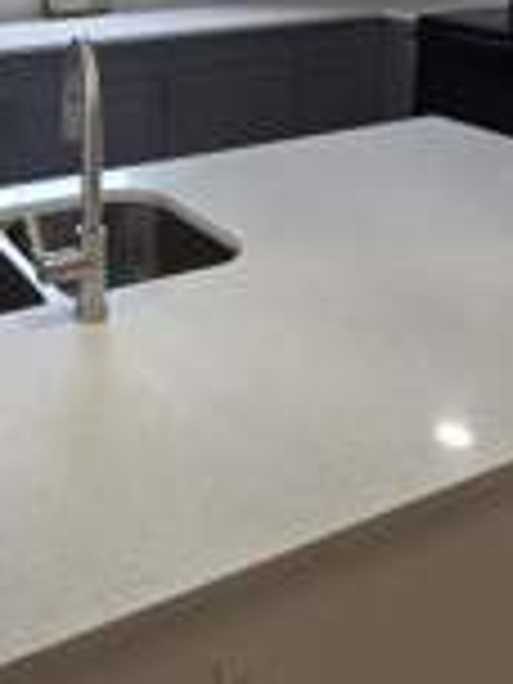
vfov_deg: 39.8
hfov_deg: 33.0
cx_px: 32
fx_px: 810
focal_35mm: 41
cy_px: -11
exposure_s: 1/128
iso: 50
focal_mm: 2.2
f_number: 2.2
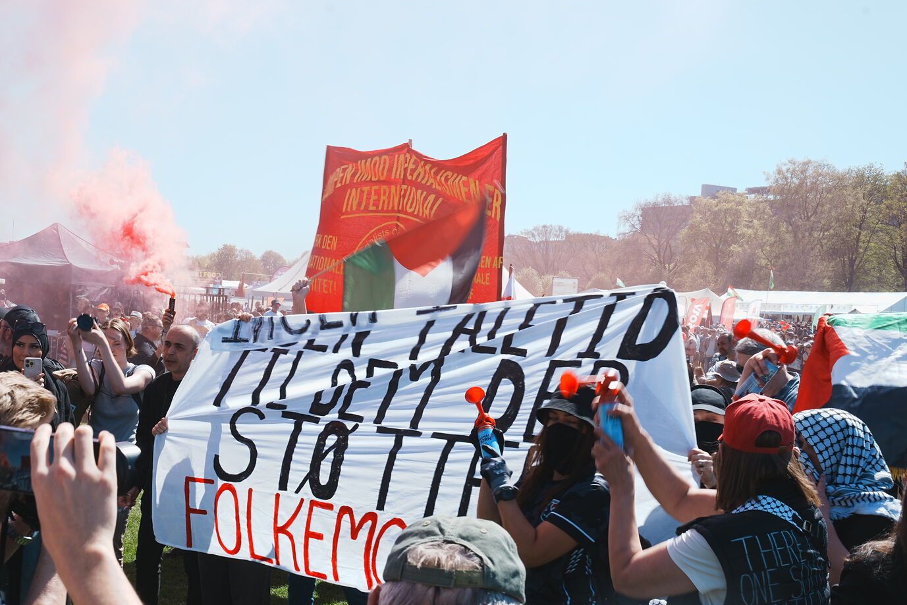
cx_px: 306
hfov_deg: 42.2
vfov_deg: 29.0
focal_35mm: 46
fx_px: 1159
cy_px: 407
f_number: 13
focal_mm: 33
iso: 50
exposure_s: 1/50
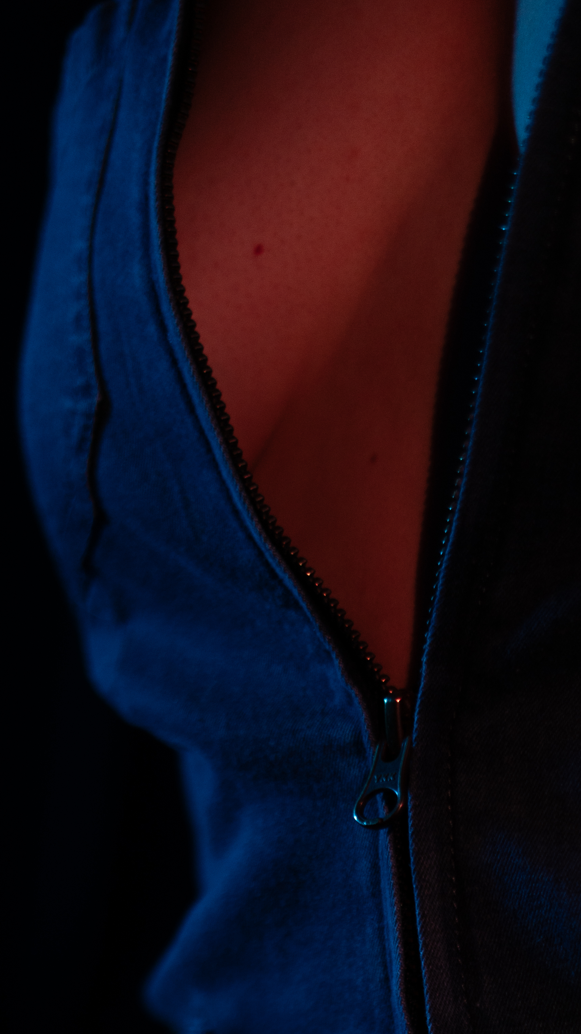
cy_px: 1300
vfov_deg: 15.0
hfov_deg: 8.8
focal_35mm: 137
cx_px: 433
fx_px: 3753
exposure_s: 1/125
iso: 200
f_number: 1.8
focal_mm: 50
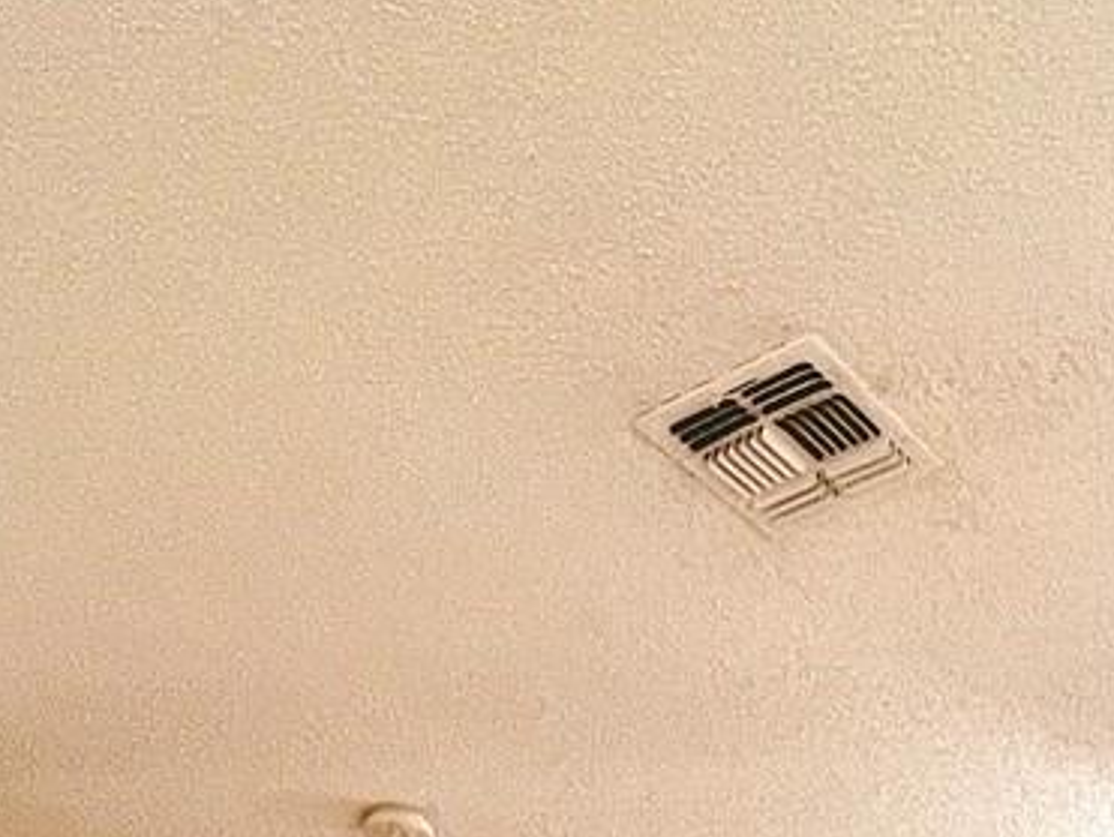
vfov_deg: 17.9
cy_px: 1680
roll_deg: +2.3
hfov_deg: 32.3
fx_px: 1804
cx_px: 1045
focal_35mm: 56
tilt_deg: +1.1
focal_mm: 1.57
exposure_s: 1/120
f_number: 1.8
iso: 200
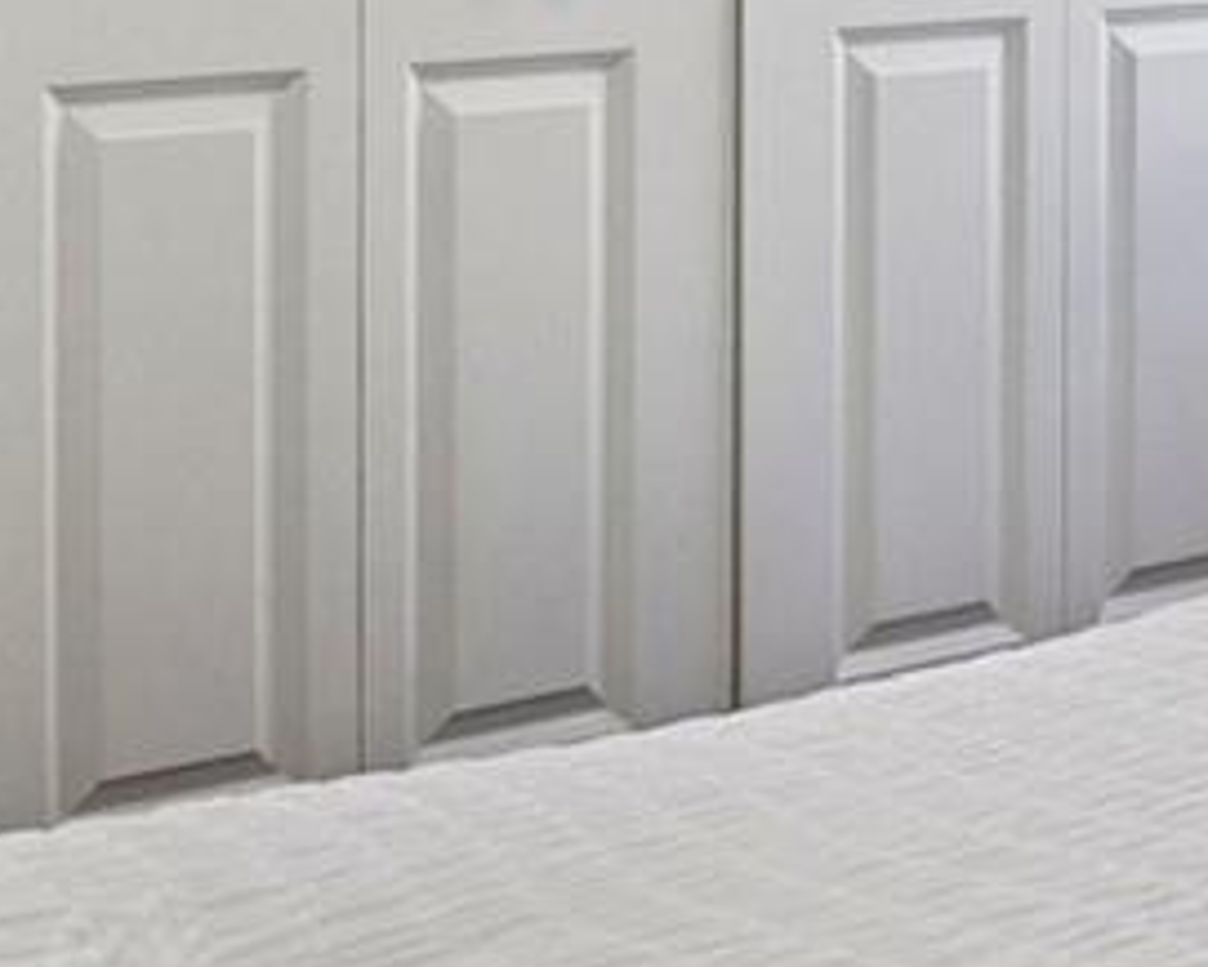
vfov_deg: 17.5
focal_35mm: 83
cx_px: 1034
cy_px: -236
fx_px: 2968
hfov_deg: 22.6
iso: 400
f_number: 8
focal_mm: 10
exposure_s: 1/30
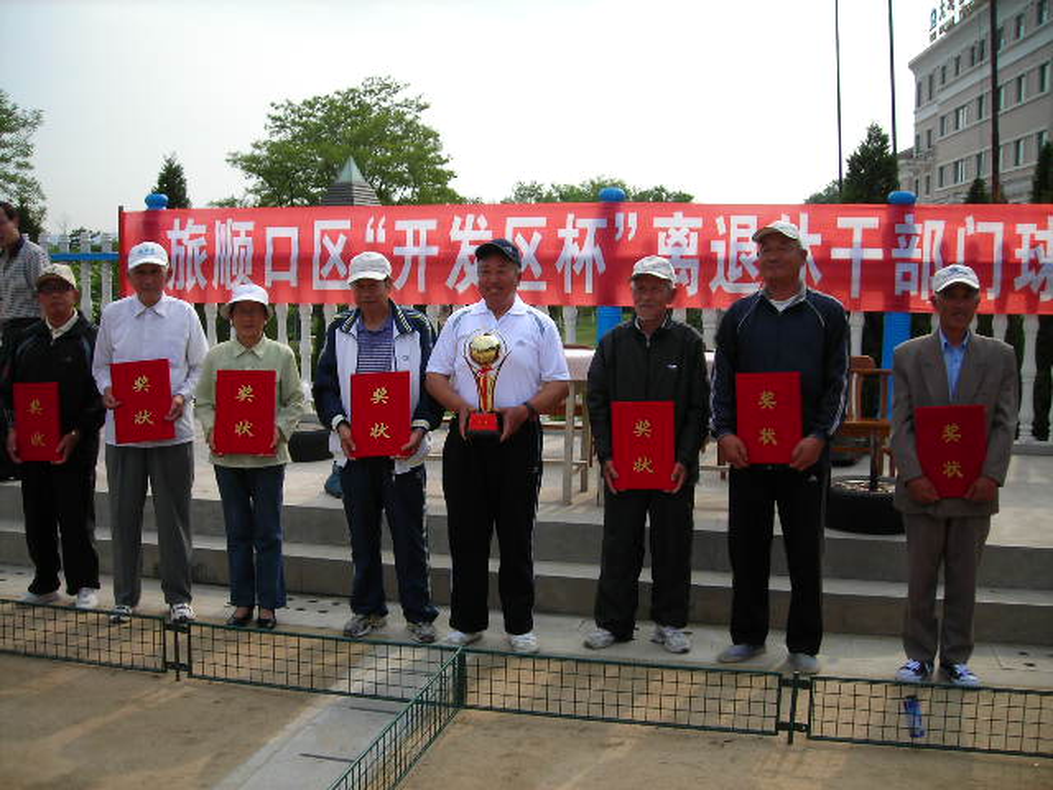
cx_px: 526
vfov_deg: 37.7
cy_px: 395
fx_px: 1156
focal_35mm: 38
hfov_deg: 49.0
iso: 50
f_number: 6.4
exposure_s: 1/139
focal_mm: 6.3
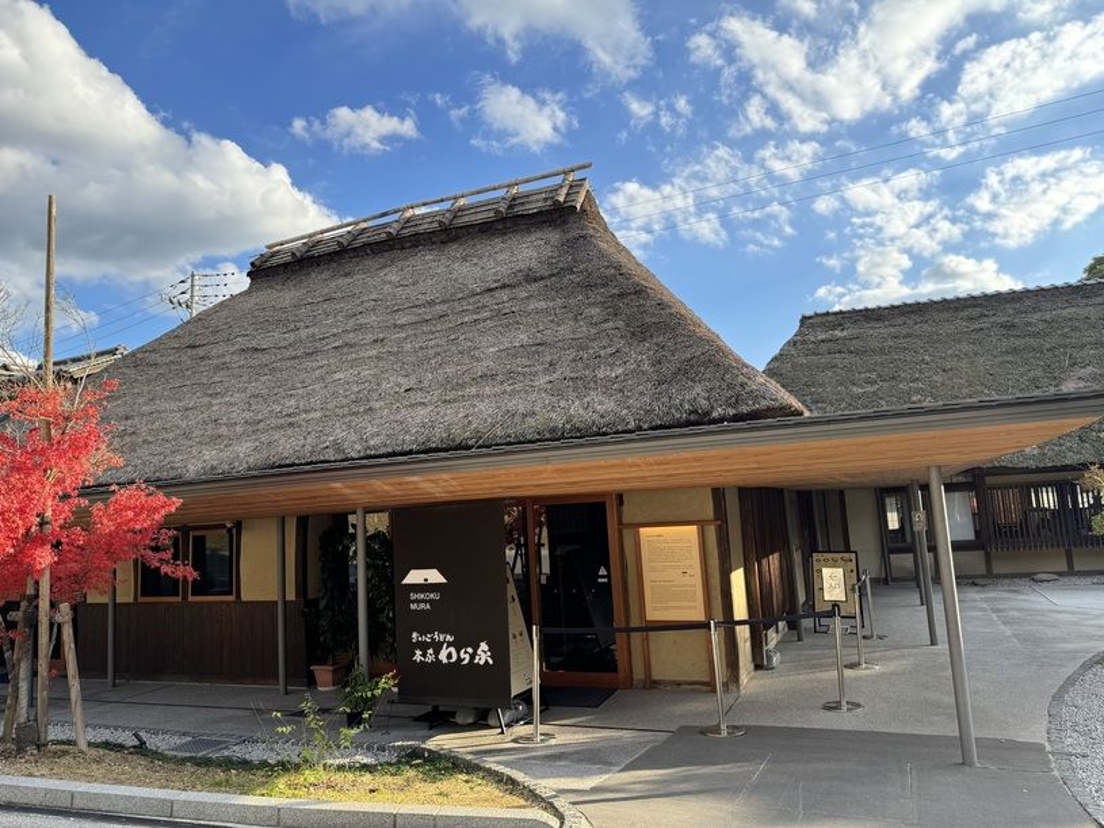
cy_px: 414
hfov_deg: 71.6
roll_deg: +3.8
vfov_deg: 56.8
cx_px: 552
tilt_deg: +7.1
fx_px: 765
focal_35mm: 24
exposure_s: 1/739
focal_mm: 6.76
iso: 80
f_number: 1.78
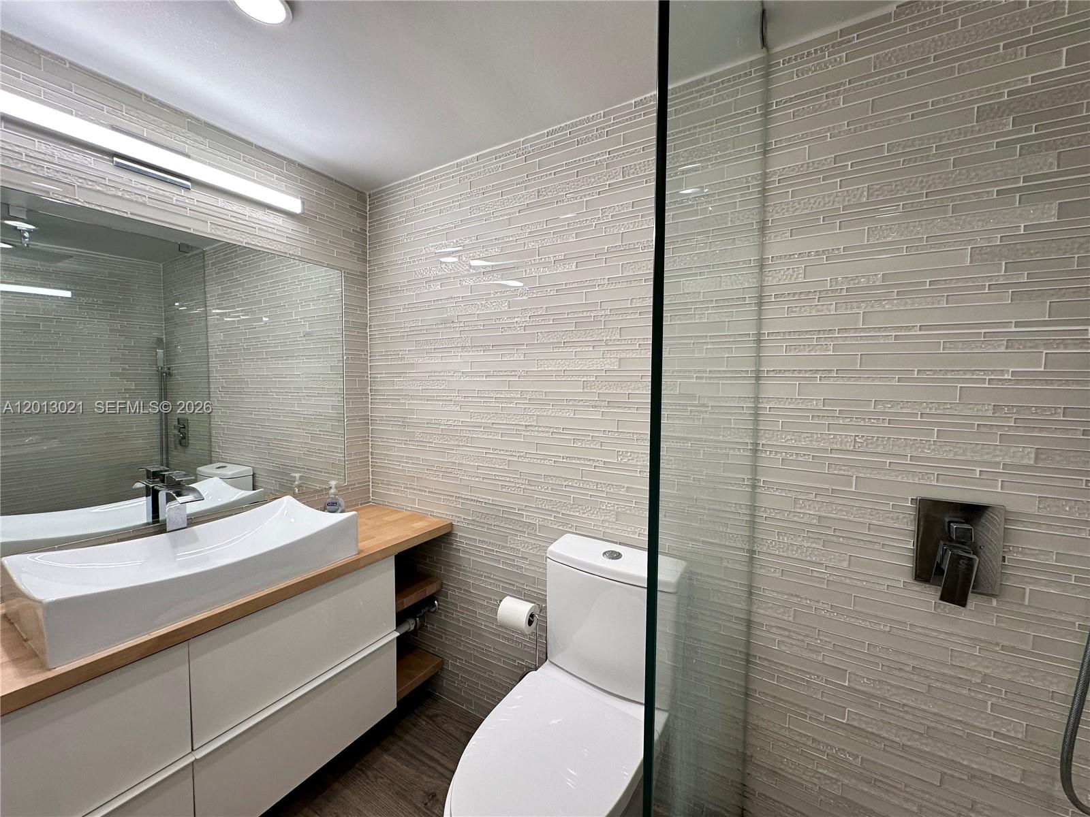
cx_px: 545
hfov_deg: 102.1
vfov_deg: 85.7
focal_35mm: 14
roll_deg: -0.7
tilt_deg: -3.0
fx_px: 441
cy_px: 408
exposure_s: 1/120
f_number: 2.2
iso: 80
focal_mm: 2.22
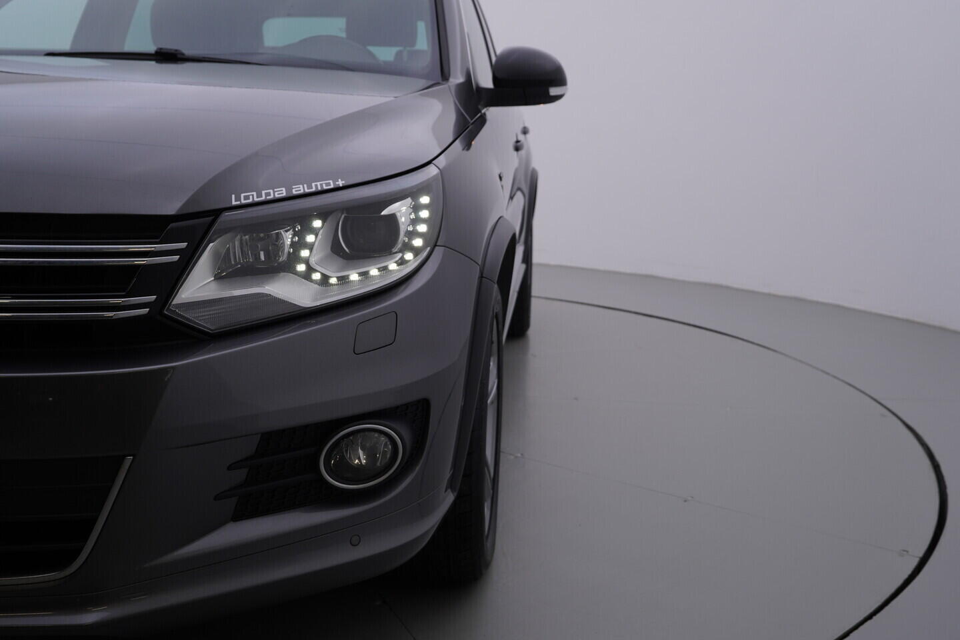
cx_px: 480
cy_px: 320
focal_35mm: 36
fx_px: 960
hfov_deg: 53.1
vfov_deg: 36.9
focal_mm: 24
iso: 125
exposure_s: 1/125
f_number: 5
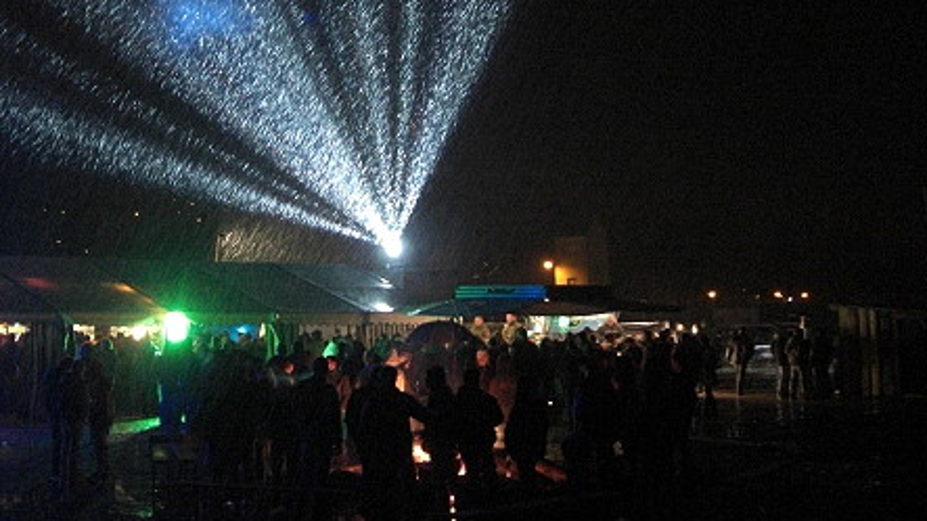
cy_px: 131
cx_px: 353
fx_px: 1303
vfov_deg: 22.4
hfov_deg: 38.9
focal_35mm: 53
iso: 800
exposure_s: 1/8
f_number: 2.8
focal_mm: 7.9
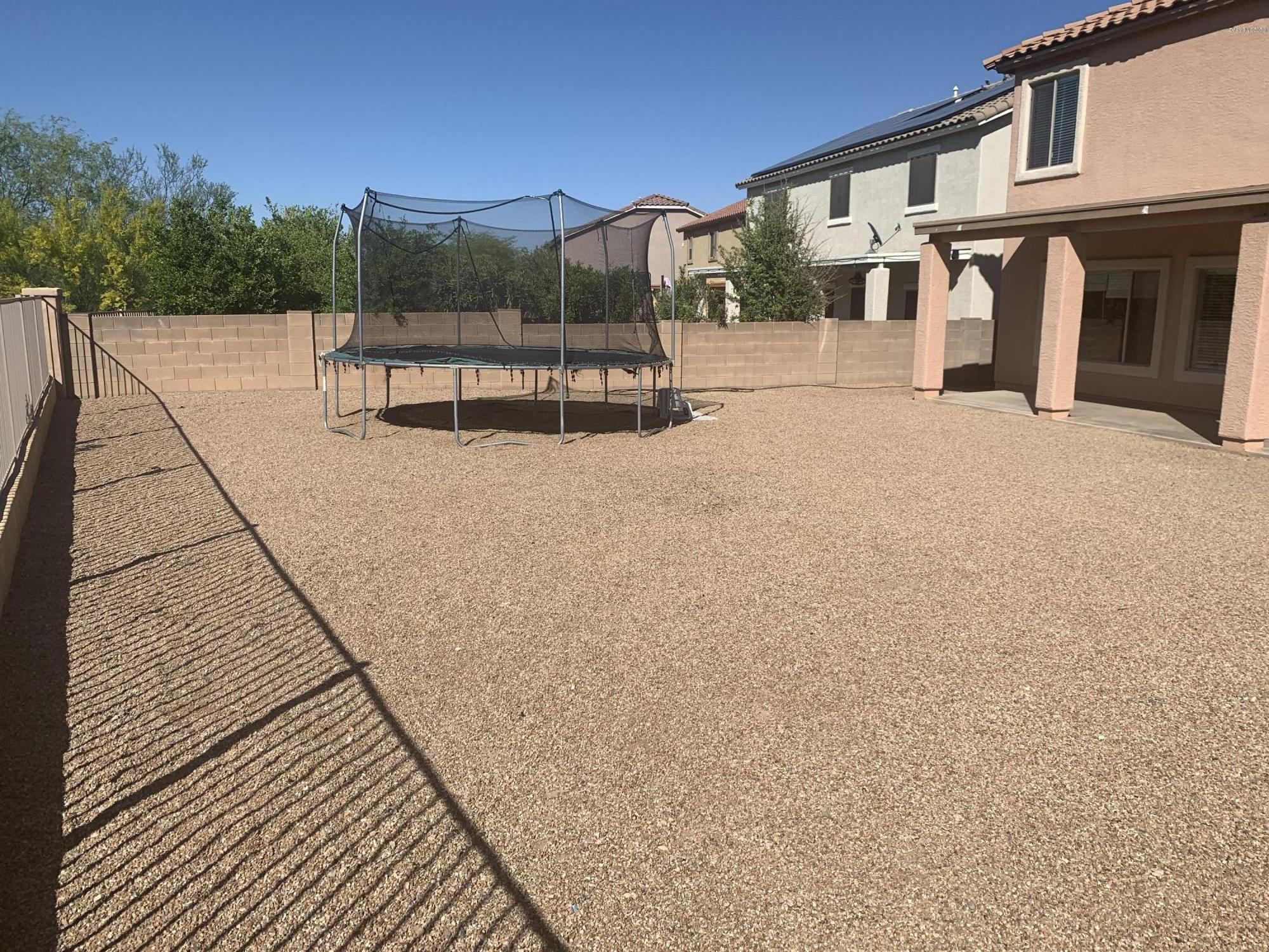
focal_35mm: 26
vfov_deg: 53.1
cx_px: 634
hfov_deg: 67.3
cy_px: 476
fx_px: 953
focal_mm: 4.25
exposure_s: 1/3401
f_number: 1.8
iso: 25
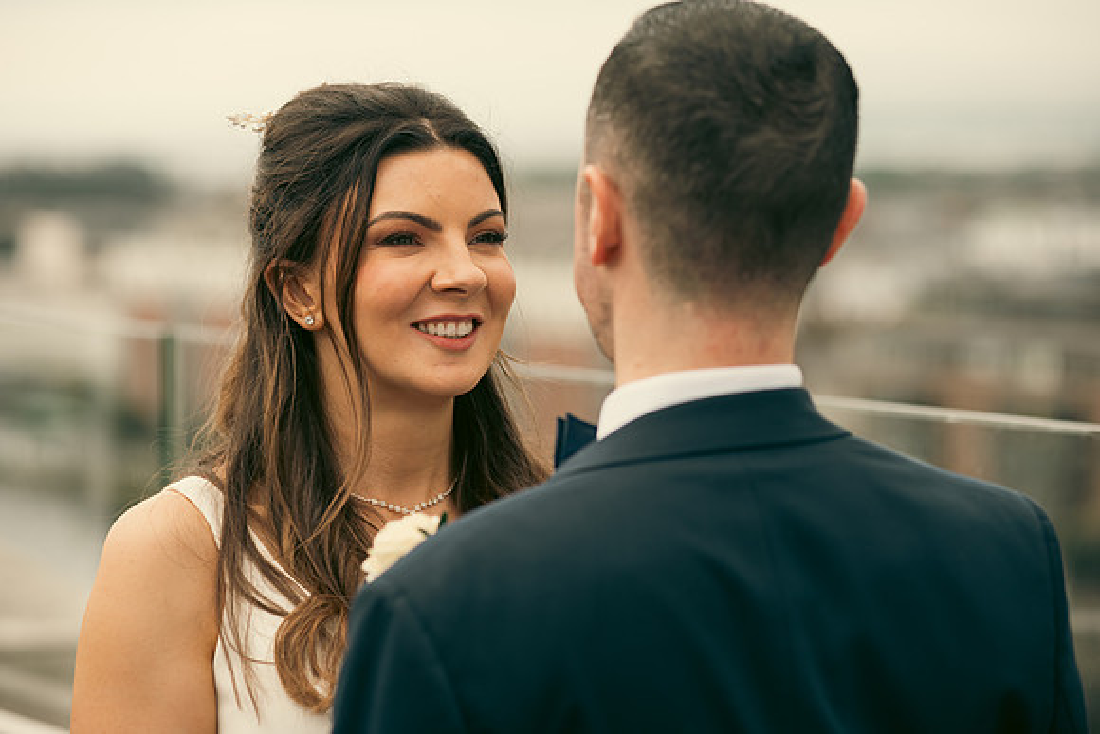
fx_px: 3667
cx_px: 550
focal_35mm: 120
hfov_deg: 17.1
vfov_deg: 11.4
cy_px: 367
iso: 160
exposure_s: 1/250
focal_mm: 120
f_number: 3.5
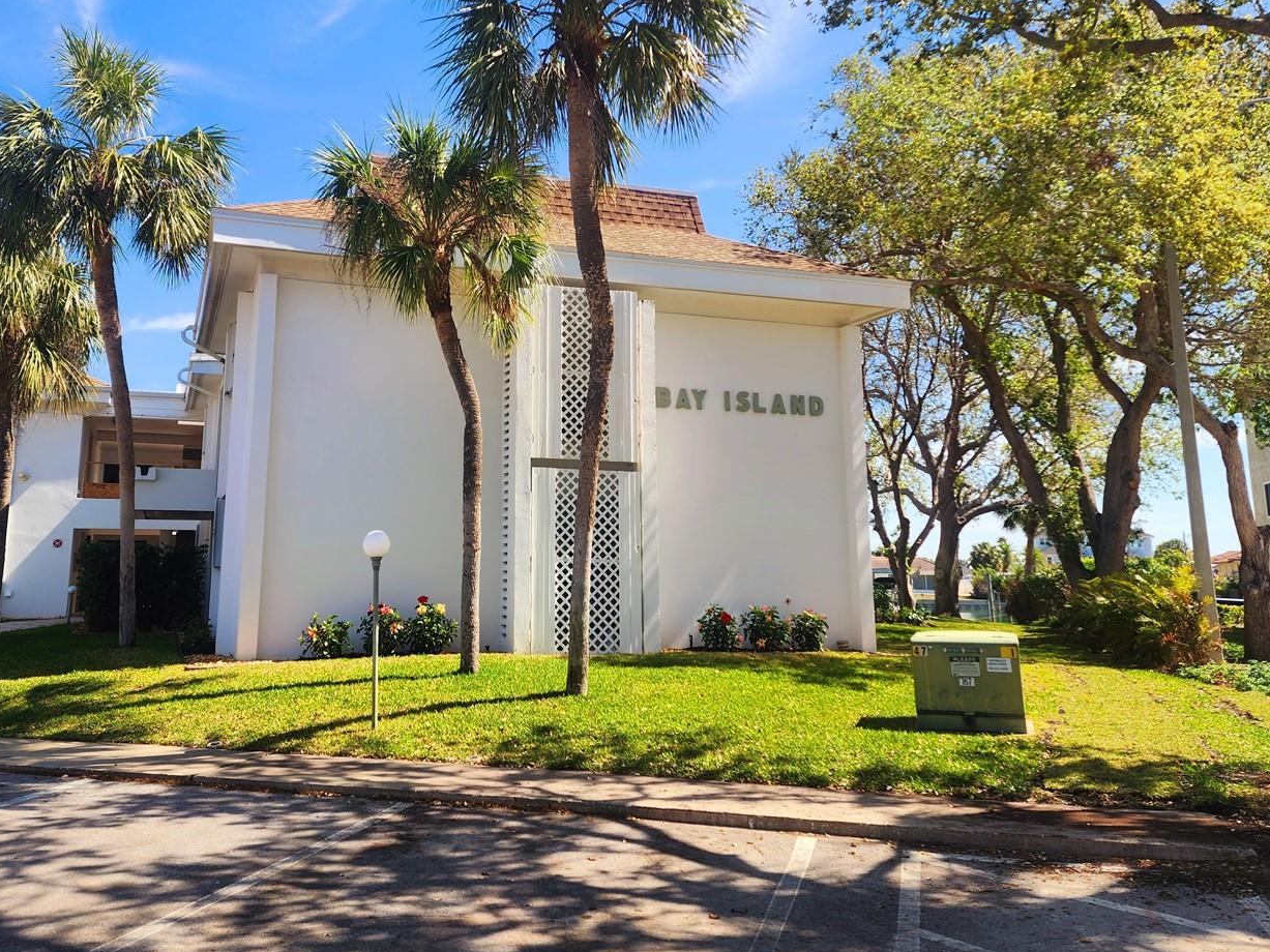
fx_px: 1101
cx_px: 515
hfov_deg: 59.5
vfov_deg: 46.5
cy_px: 370
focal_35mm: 30
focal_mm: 6.4
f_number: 1.8
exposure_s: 1/625
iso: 12
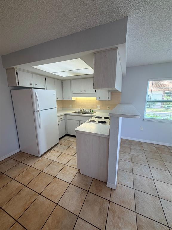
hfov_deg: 85.7
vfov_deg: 102.1
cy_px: 115
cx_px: 86
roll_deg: -0.6
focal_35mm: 14
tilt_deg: -9.9
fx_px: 93
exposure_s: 1/120
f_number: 2.2
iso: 125
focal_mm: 2.22
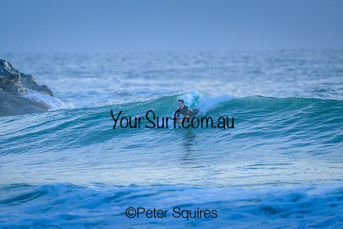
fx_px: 7761
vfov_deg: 1.7
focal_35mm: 814
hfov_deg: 2.5
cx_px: 172
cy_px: 114
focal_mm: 800
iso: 2000
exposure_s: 1/2500
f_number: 6.3
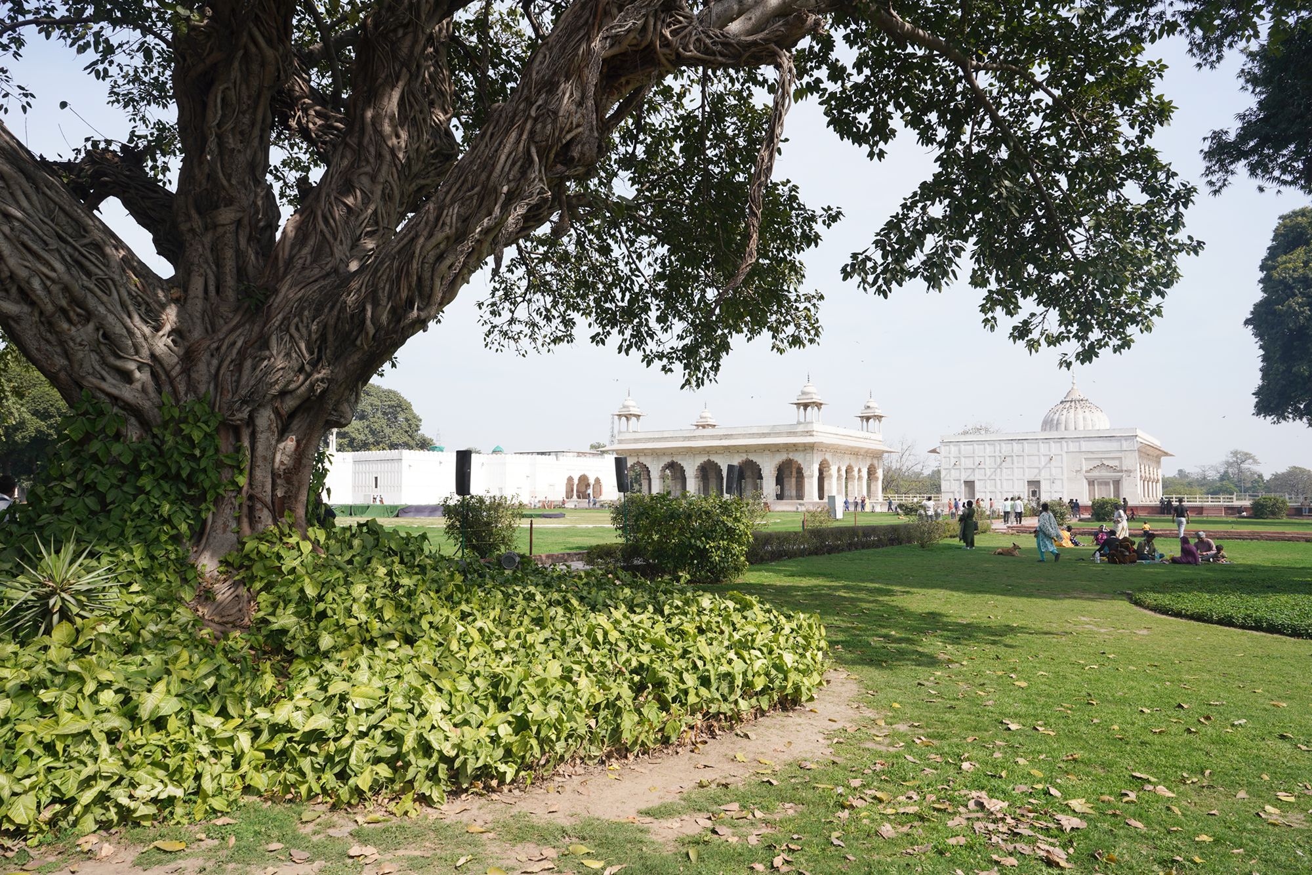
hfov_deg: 73.7
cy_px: 438
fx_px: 875
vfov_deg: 53.1
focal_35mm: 24
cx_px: 656
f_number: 11
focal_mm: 24
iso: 100
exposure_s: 1/100
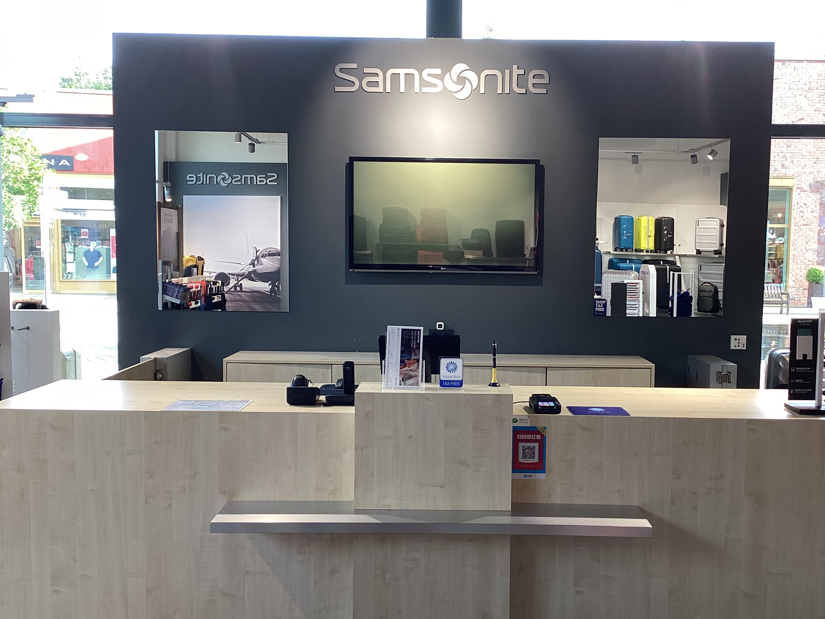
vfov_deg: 40.7
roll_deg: -1.1
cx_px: 449
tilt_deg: -5.2
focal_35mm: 35
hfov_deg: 52.6
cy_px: 318
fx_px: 834
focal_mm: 3.3
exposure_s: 1/50
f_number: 2.4
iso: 50
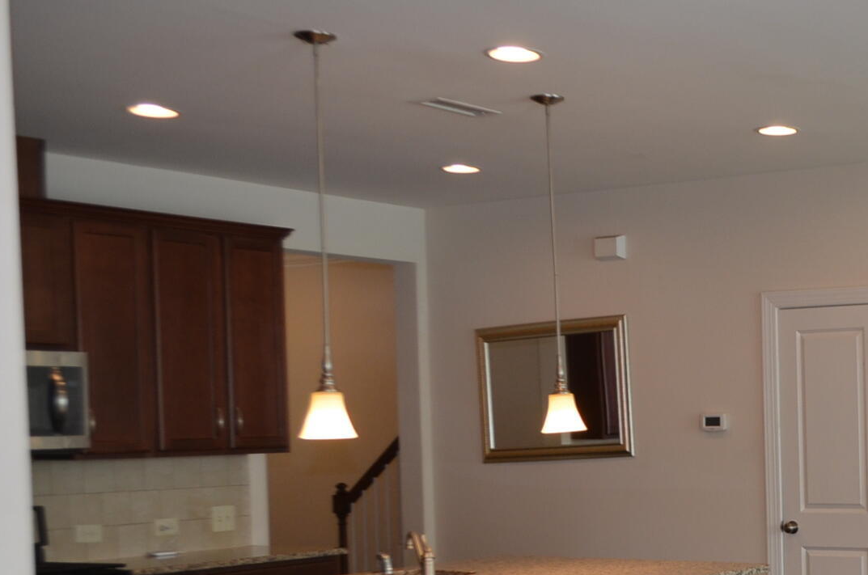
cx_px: 885
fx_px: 1492
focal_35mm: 62
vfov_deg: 21.5
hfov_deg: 30.0
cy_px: 472
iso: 400
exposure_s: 1/80
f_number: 4.5
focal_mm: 18
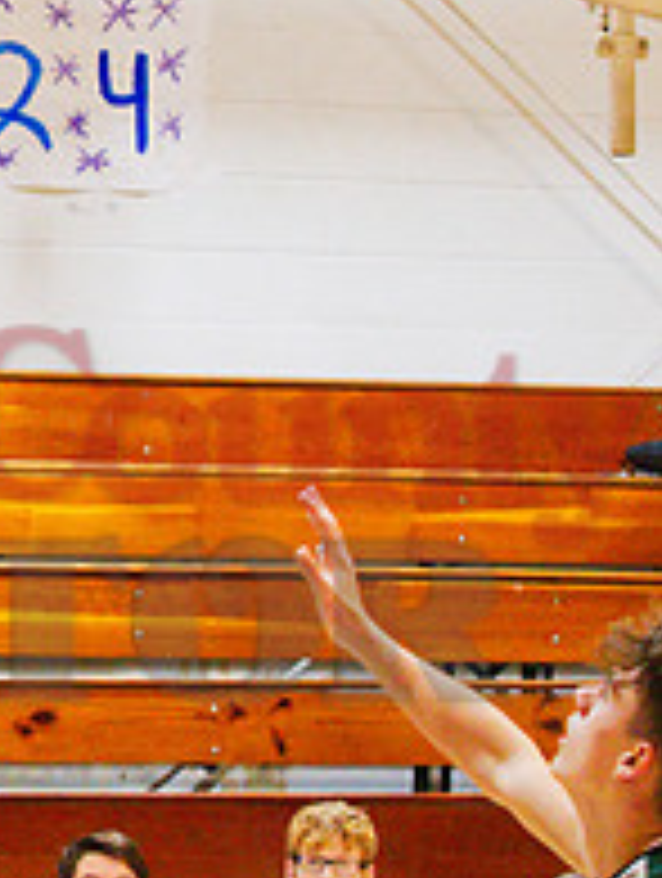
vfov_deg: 8.9
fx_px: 5642
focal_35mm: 222
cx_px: -97
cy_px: 513
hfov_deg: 6.7
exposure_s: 1/500
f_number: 2.8
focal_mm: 48
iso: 6400
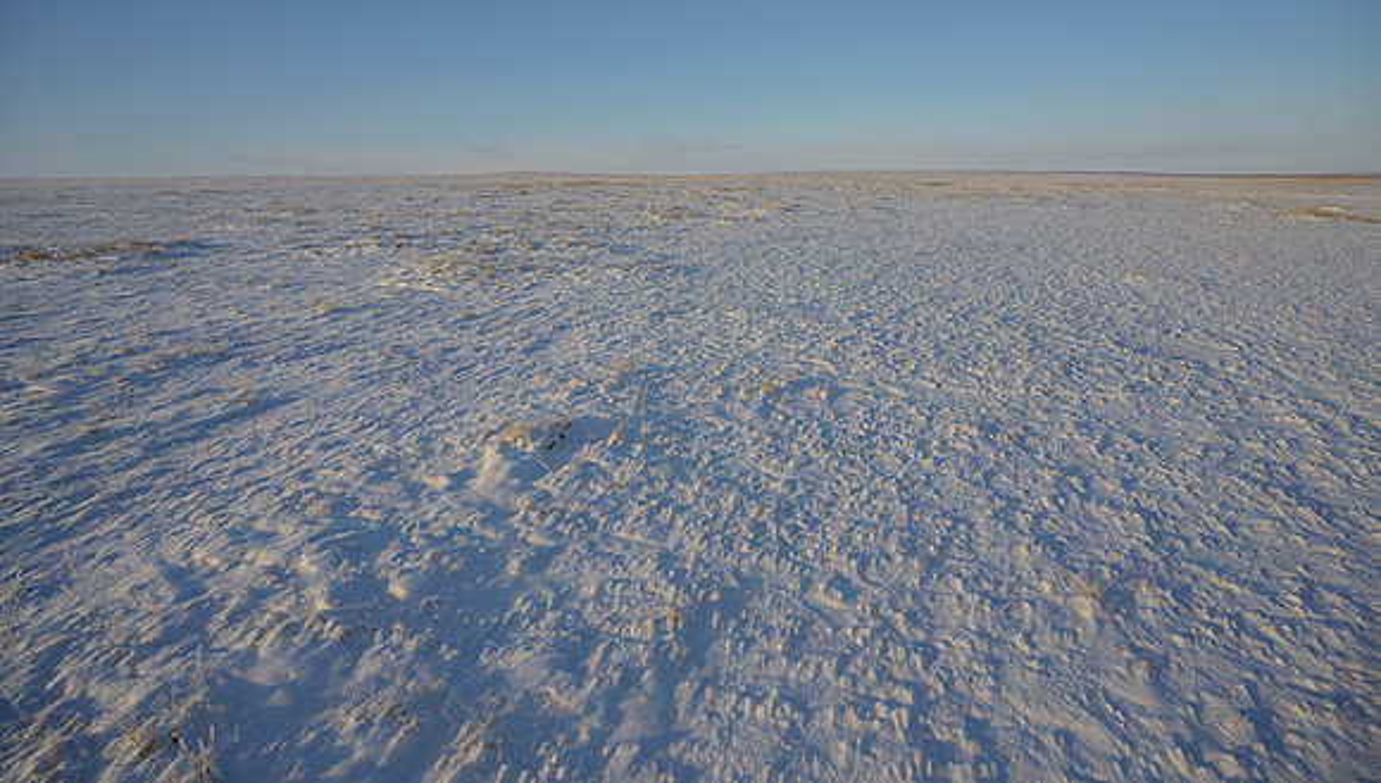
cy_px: 323
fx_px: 920
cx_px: 690
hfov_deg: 73.8
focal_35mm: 25
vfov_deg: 45.9
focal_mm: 24
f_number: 7.1
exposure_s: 1/2000
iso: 100
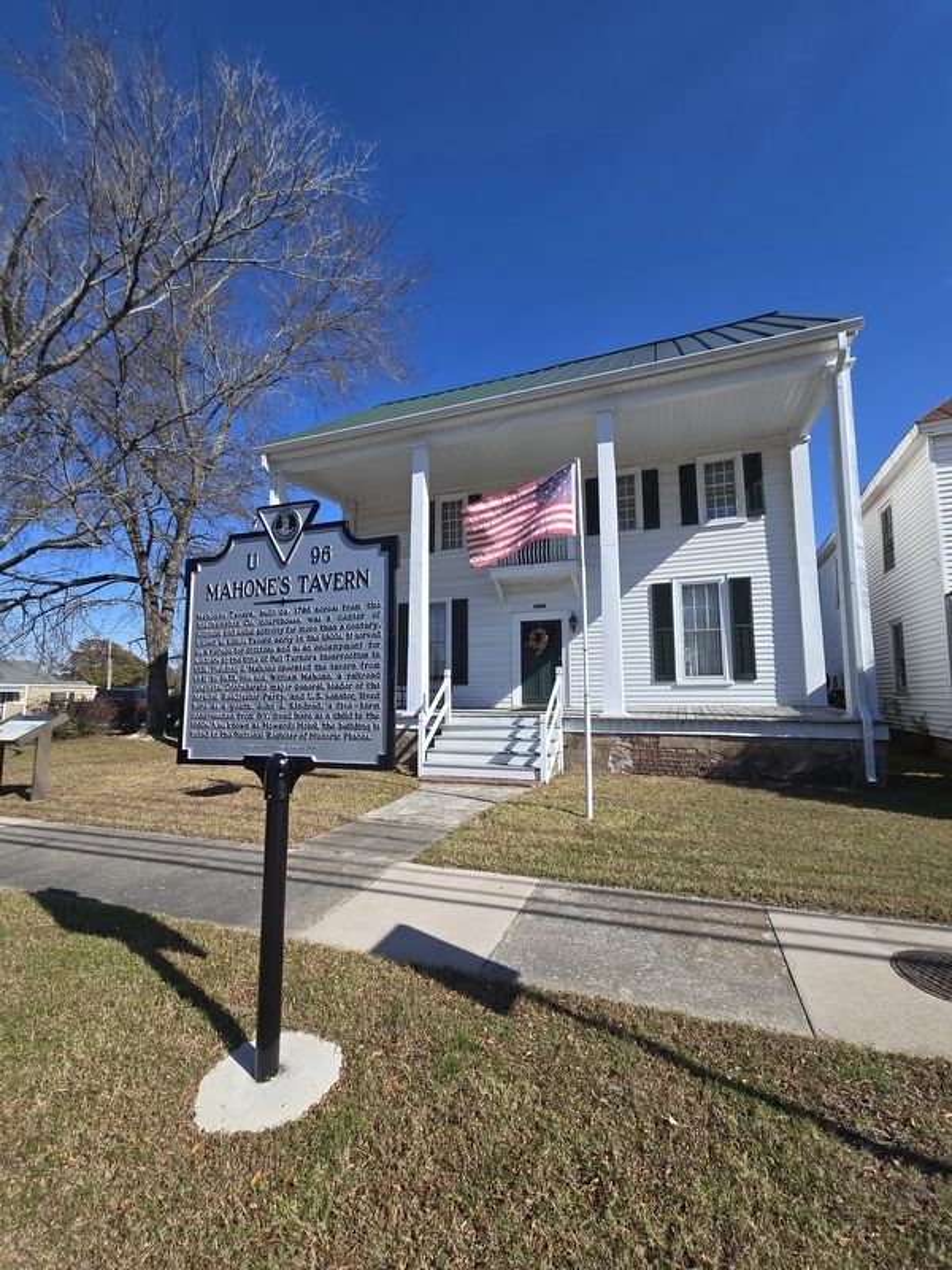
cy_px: 635
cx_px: 476
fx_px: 477
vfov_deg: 106.2
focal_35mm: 13
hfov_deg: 89.9
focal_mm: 2.2
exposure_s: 1/2384
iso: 50
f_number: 2.2
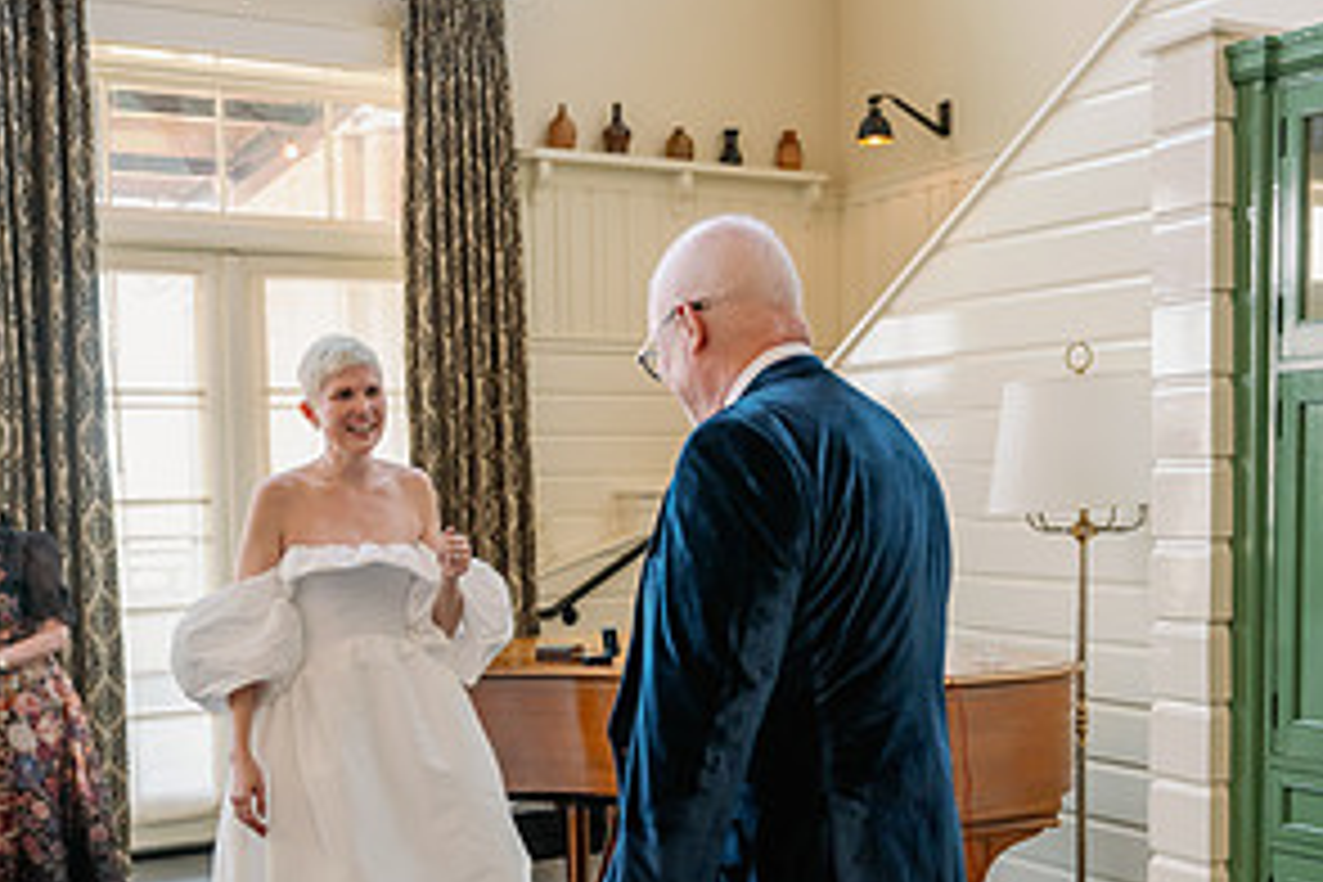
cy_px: 644
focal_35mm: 49
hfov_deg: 40.3
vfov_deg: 27.2
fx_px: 1801
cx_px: 657
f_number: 2.8
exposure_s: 1/160
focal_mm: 32
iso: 1000
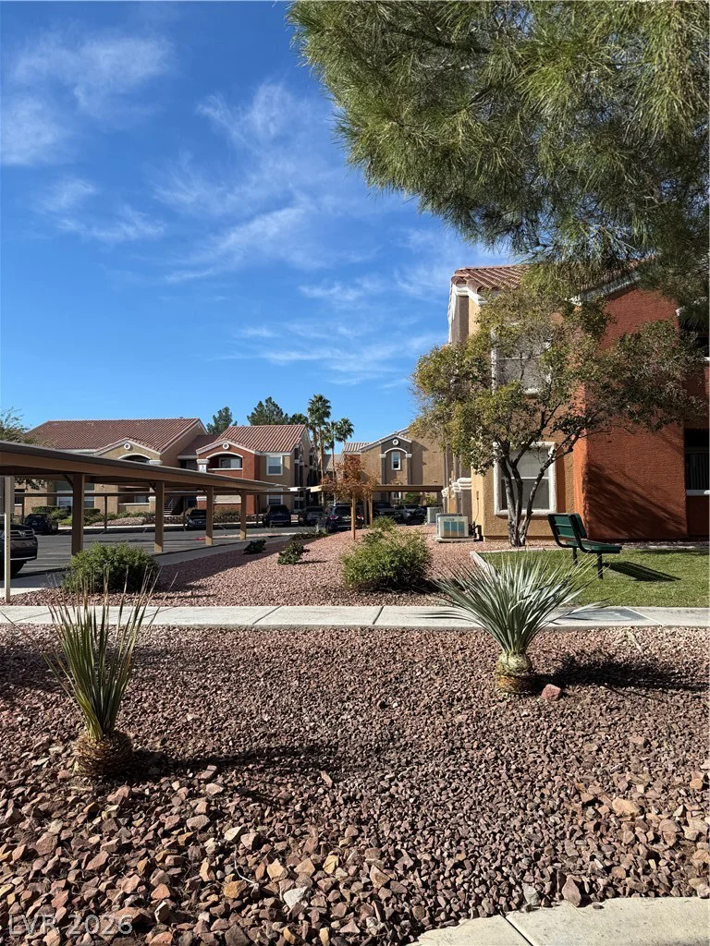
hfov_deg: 56.8
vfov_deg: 71.6
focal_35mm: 24
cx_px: 355
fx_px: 656
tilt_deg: +3.9
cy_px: 473
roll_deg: +1.6
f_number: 1.78
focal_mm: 6.76
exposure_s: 1/3953
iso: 80
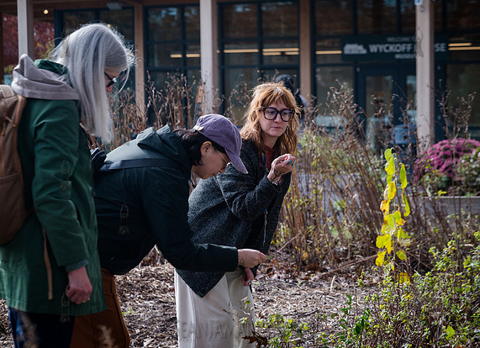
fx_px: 1178
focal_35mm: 86
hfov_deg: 23.0
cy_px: 174
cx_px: 263
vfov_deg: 16.8
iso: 640
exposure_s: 1/400
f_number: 5
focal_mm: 80
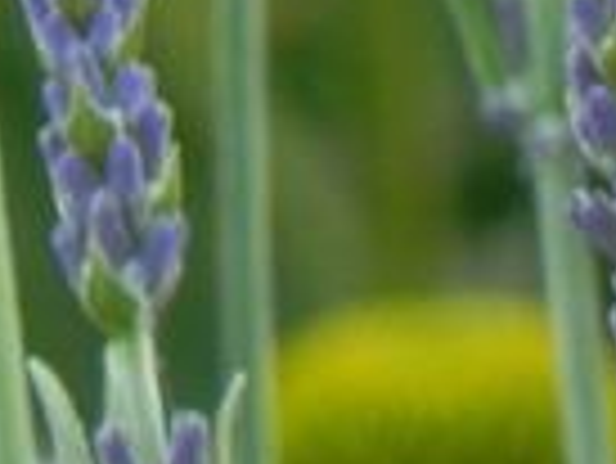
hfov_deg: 0.6
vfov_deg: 0.5
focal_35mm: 3202
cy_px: -1068
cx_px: 85
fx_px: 57030
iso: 160
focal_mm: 97.8
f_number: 5
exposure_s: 1/50
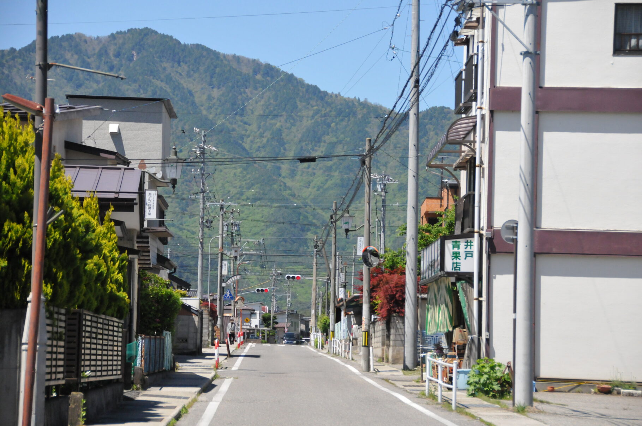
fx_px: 2191
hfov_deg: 16.7
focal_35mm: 123
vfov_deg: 11.1
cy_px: 213
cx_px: 321
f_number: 5
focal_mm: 82
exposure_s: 1/8000
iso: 1600
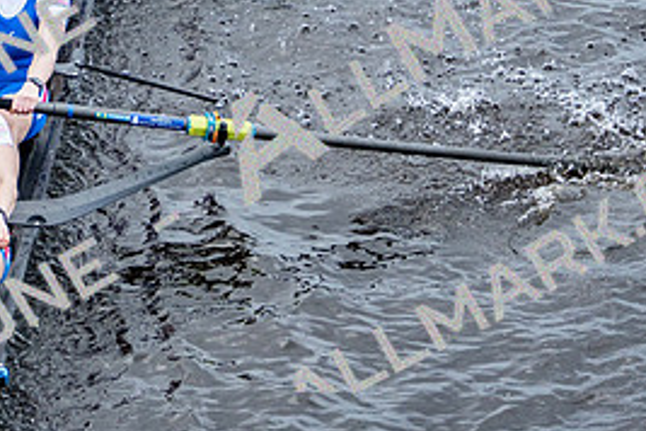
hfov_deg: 4.2
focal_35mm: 488
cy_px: -23
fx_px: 8756
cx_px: 24
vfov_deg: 2.8
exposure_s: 1/1250
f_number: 5.6
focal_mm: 225
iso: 1600
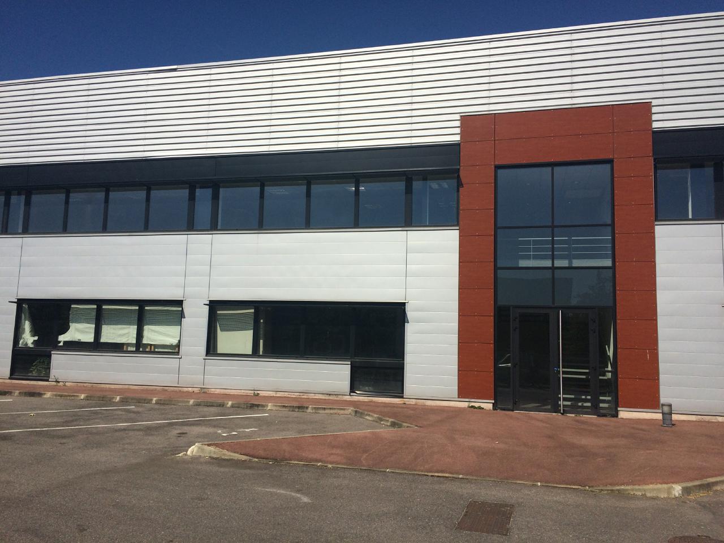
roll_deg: -1.2
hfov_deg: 61.7
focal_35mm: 29
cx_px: 362
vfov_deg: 48.2
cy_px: 272
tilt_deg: +7.0
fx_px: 607
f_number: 2.2
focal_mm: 4.15
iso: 32
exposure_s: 1/5128
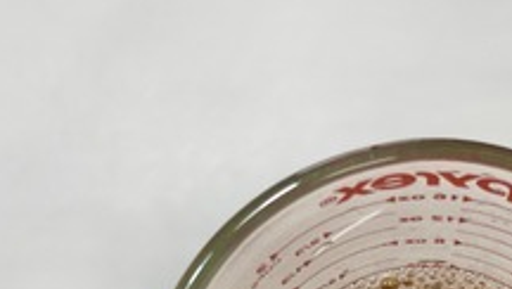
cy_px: 435
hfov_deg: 14.8
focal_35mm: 144
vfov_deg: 8.3
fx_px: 1957
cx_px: 412
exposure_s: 1/100
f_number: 2
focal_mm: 6
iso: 80
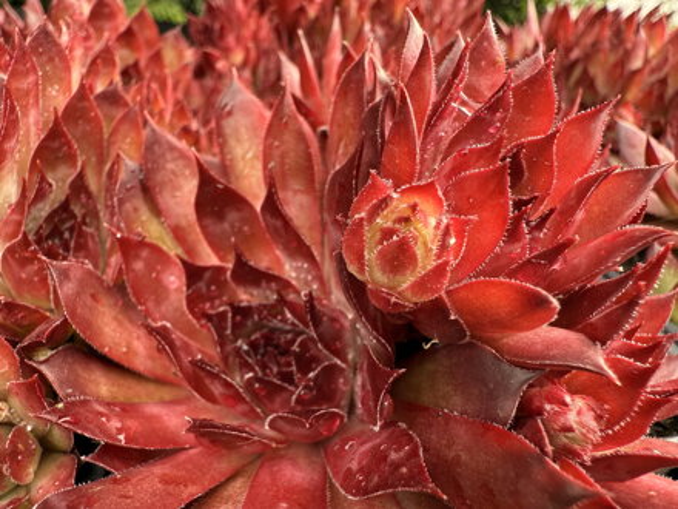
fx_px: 470
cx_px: 339
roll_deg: -2.1
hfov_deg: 71.6
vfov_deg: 56.8
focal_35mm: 24
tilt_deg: -30.7
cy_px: 254
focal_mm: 2.22
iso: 100
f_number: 2.2
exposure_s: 1/99
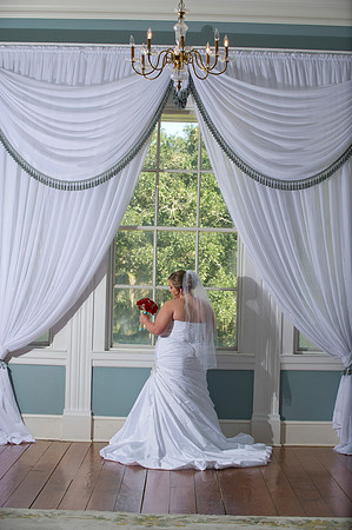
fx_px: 1205
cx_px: 176
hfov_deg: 16.6
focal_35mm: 82
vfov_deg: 24.8
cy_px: 265
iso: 320
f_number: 5.6
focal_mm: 82
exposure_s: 1/250
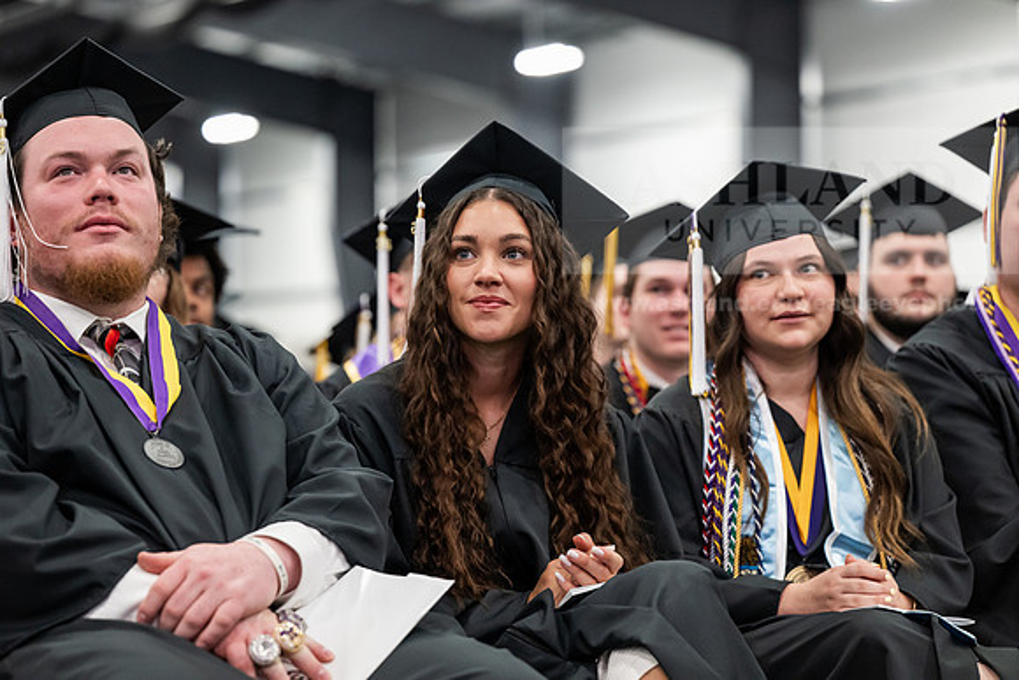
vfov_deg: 13.7
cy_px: 340
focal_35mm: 100
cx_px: 510
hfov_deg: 20.4
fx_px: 2831
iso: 2500
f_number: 3.2
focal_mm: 100
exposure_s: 1/200
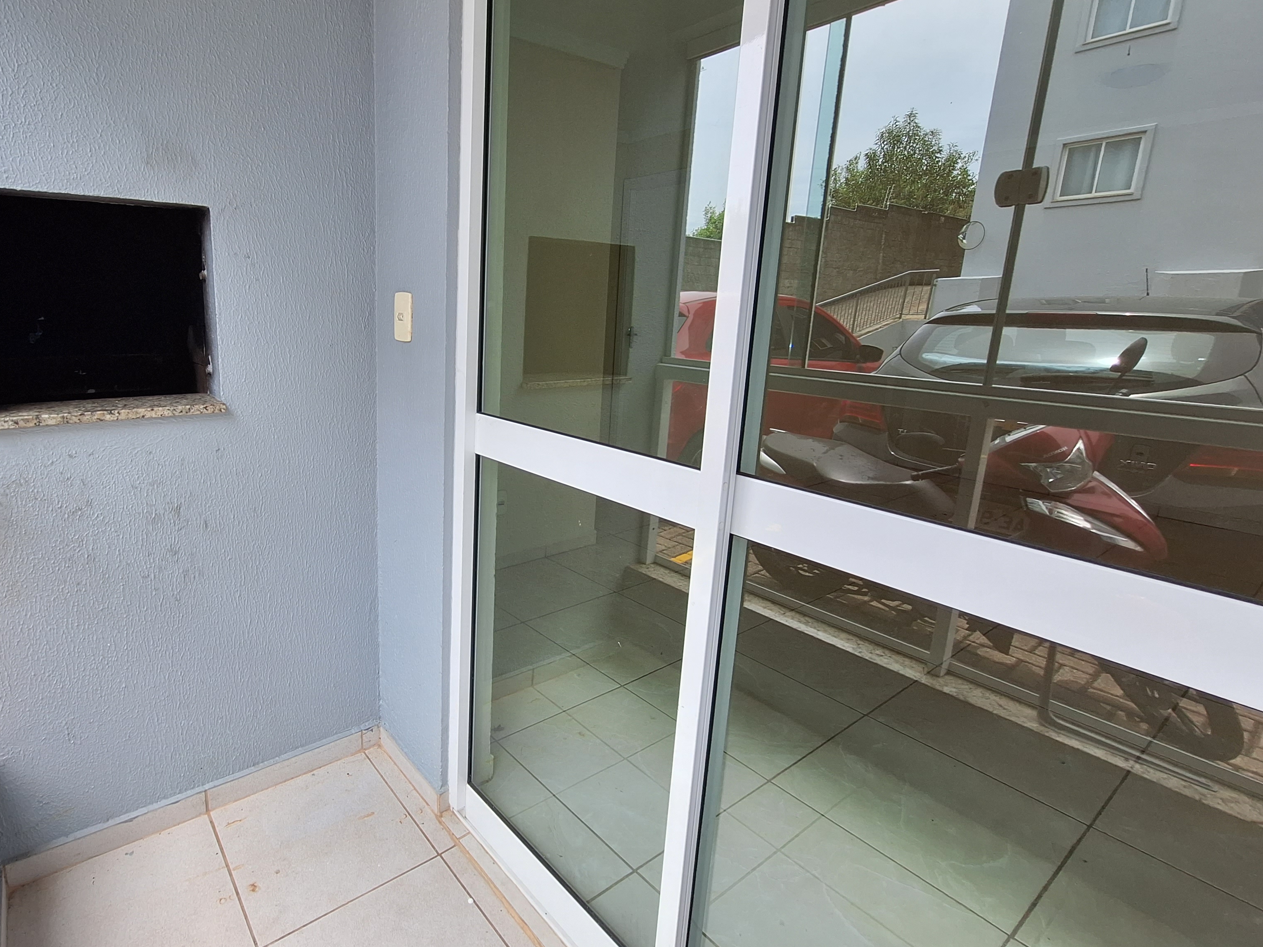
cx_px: 464
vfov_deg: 74.6
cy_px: 440
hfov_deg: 89.0
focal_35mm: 17
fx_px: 620
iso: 40
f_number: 2.2
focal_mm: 1.74
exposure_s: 1/176
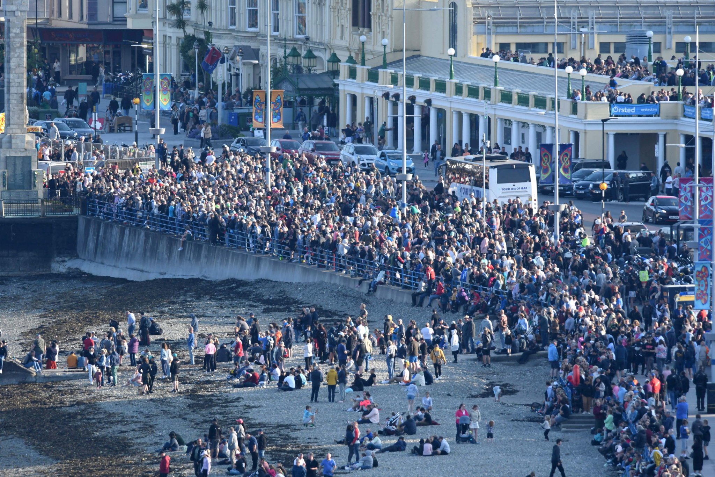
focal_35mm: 900
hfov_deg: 2.3
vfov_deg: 1.5
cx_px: 358
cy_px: 238
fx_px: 17872
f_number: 6.3
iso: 640
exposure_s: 1/1000
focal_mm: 600
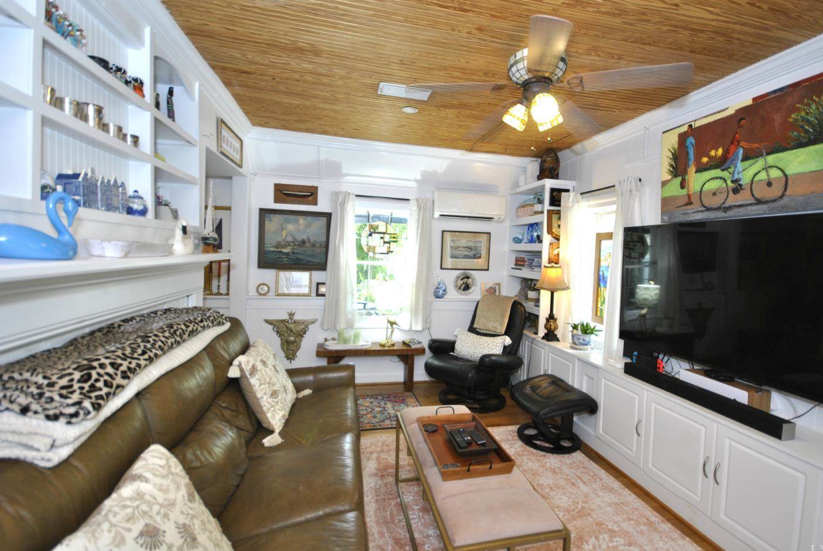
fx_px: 366
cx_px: 421
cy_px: 270
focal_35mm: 16
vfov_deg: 73.9
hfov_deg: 96.7
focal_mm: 10
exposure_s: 1/30
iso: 280
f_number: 4
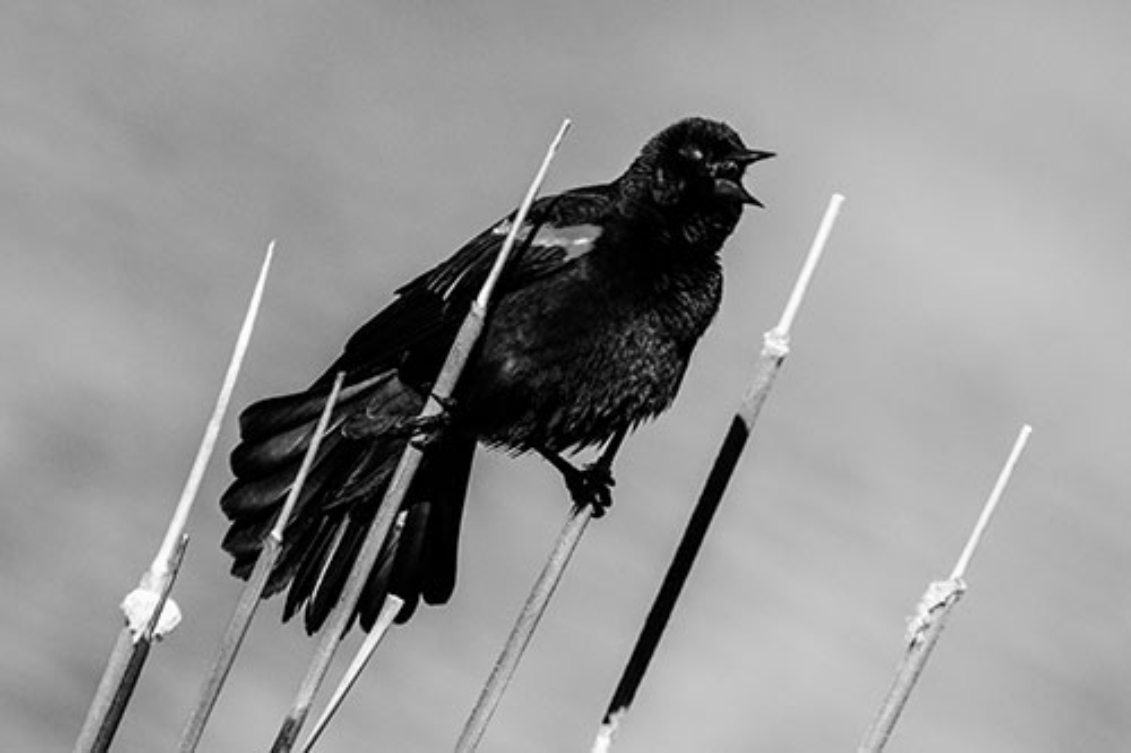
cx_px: 566
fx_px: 17273
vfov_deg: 2.5
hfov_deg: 3.8
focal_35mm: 550
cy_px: 376
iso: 4000
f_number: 11
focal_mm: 550
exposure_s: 1/4000
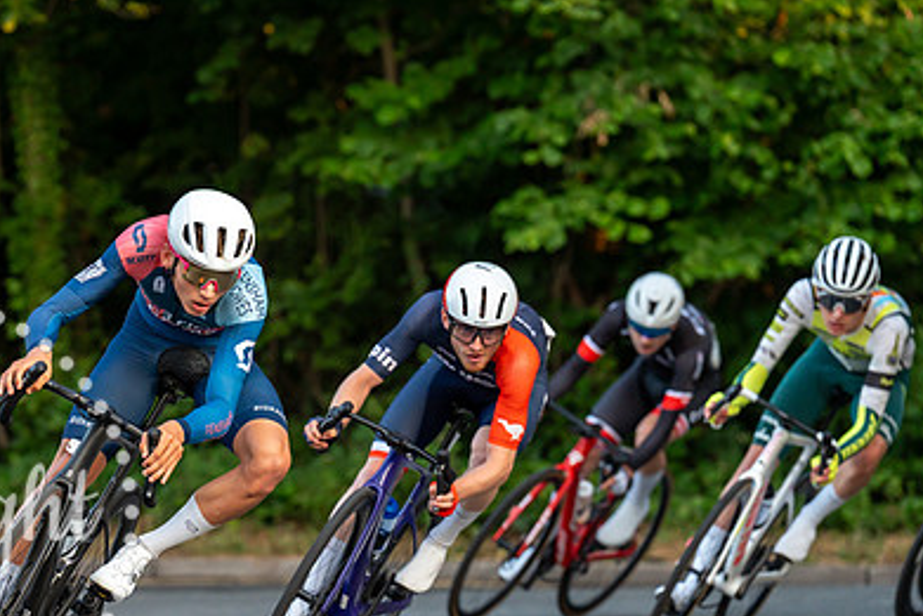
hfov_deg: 8.4
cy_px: 395
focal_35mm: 245
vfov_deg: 5.6
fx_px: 6284
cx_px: 283
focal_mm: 165
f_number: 3.5
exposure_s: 1/800
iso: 1000
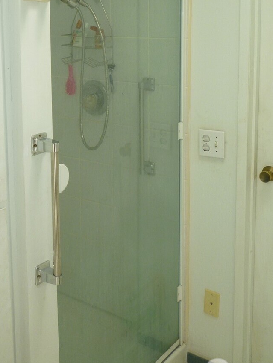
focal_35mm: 49
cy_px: 85
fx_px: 515
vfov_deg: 37.8
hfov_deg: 29.6
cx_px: 104
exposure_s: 1/40
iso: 100
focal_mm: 5.2
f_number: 3.3
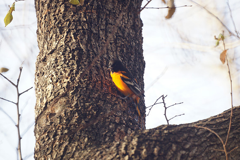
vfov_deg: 1.8
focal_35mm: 750
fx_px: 5001
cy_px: 80
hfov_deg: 2.7
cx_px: 120
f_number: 8
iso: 1000
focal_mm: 500
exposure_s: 1/250
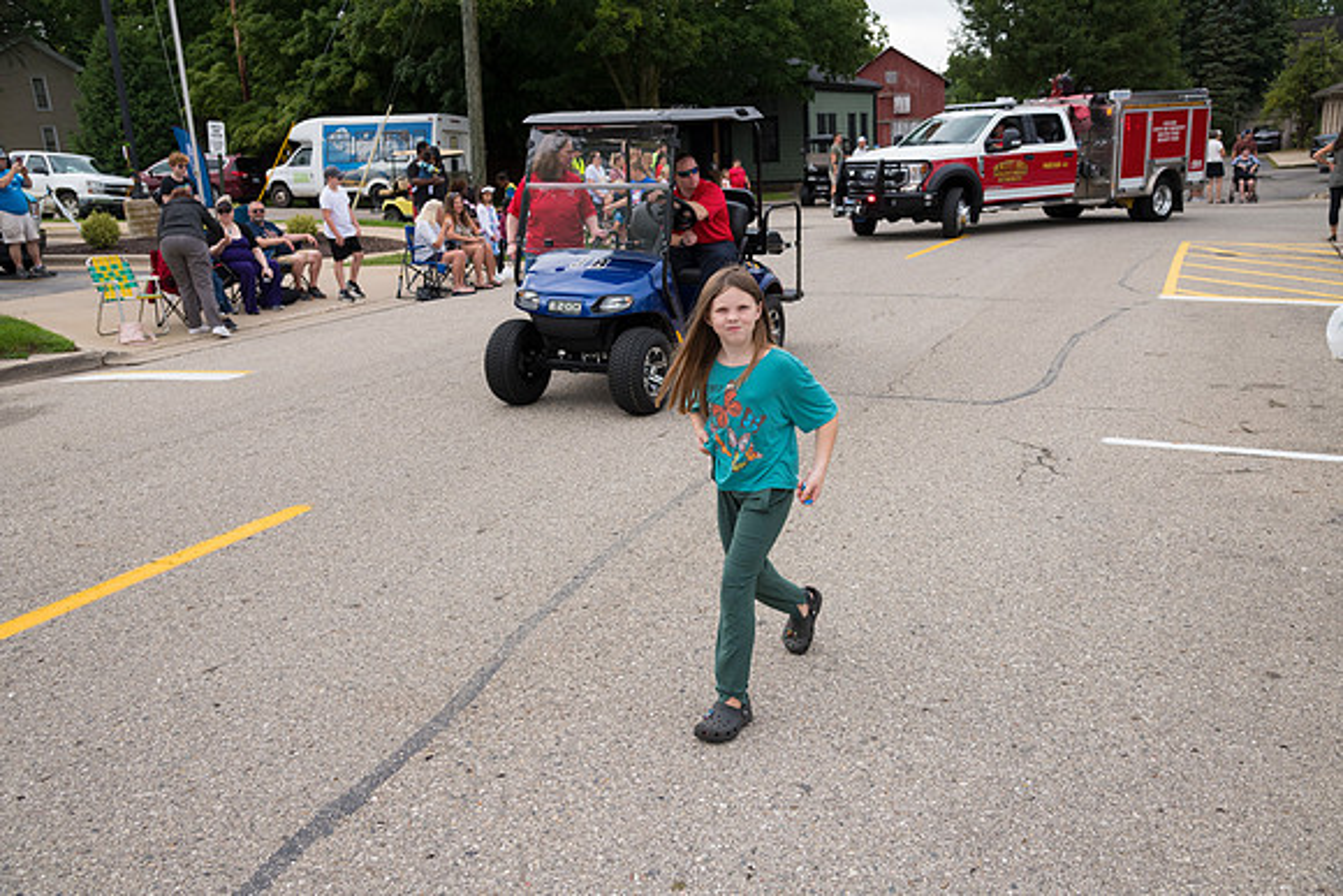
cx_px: 672
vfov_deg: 42.3
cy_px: 448
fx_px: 1157
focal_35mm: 31
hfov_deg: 60.3
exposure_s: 1/1000
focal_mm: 31
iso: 640
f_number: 6.3
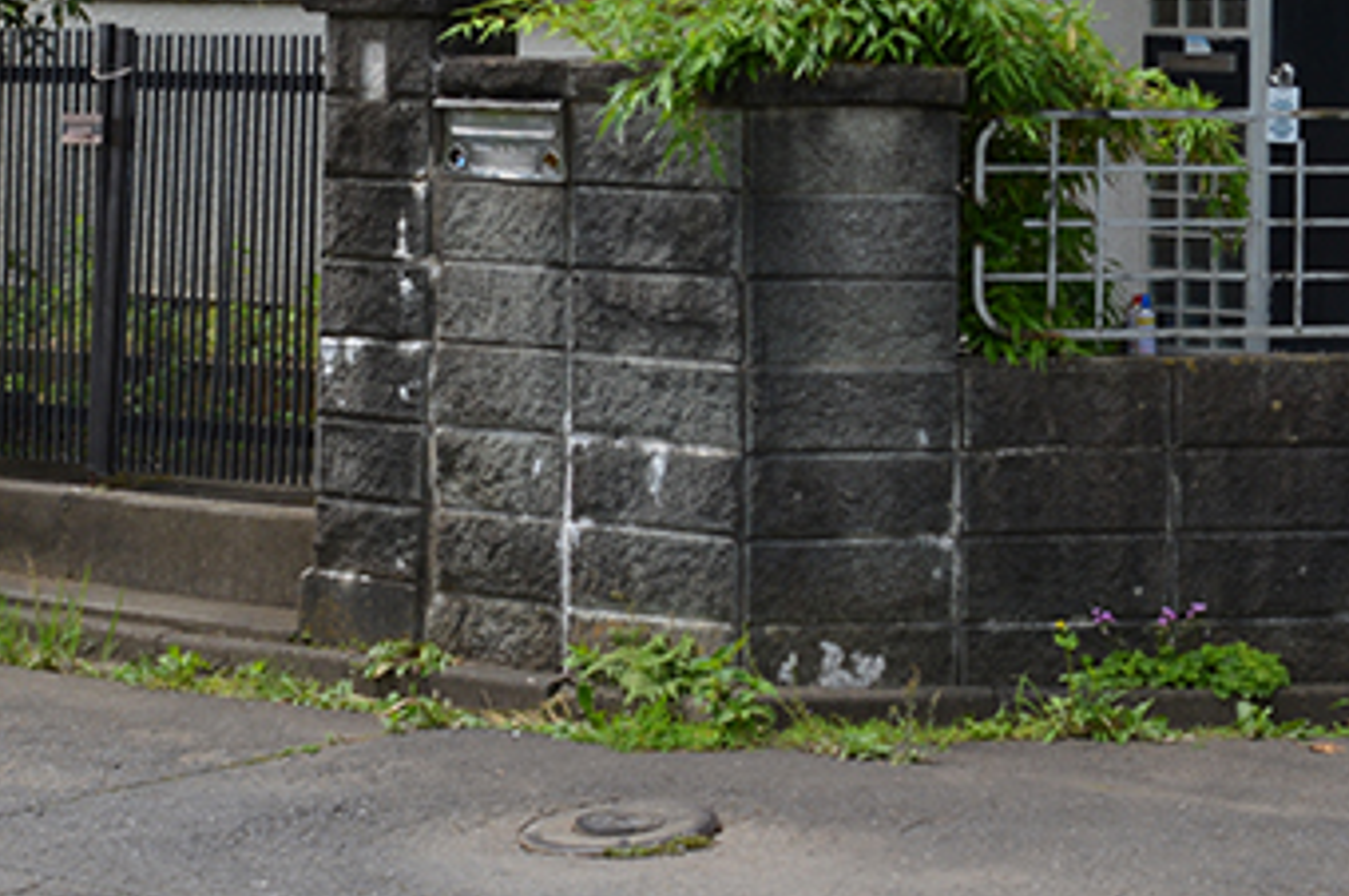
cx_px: 1079
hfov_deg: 19.1
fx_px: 3968
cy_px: -325
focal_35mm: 106
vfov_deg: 12.4
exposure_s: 1/250
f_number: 8
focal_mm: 20
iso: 100
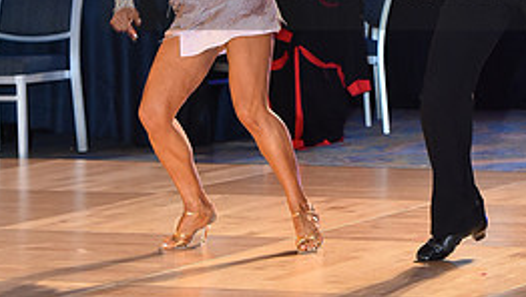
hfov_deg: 10.1
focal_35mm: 213
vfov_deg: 5.7
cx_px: 378
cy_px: -36
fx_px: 2974
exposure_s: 1/250
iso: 2000
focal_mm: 92
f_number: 5
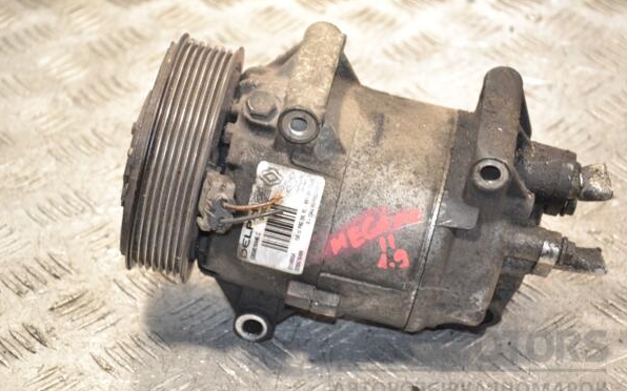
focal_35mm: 116
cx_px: 312
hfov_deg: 18.1
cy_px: 206
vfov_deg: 11.3
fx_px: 1973
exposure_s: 1/60
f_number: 5.3
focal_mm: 75
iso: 800
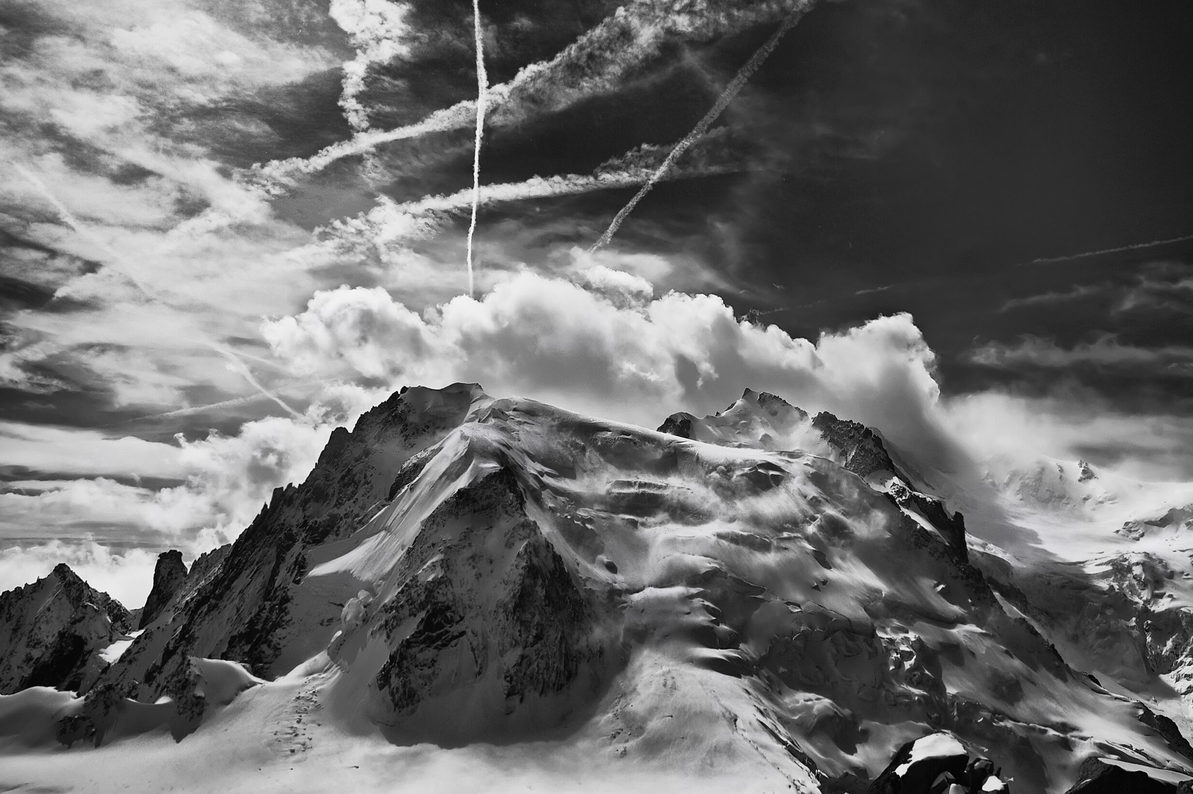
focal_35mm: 31
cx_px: 598
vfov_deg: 42.3
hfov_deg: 60.3
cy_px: 400
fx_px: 1026
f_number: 8
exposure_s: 1/1250
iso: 200
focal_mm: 20
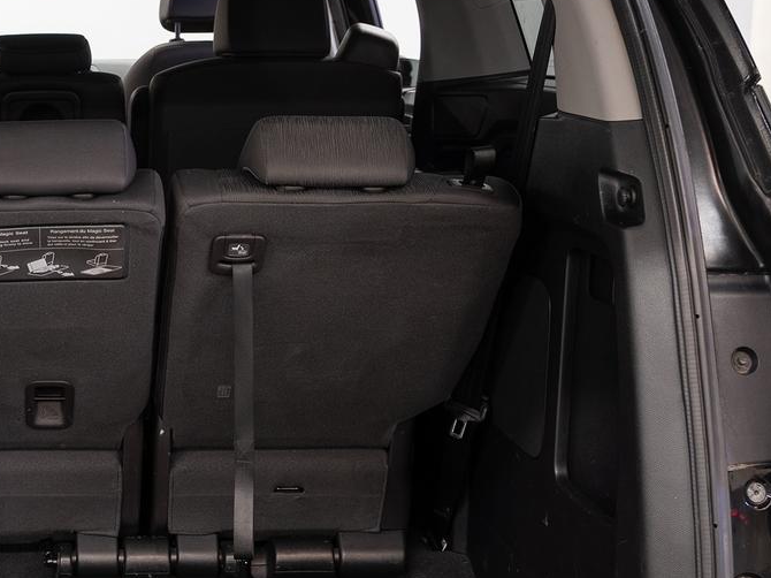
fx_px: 1492
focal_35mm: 67
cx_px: 46
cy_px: 259
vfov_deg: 21.9
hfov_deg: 27.7
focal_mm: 31.4
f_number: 5.6
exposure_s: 1/2.5
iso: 100
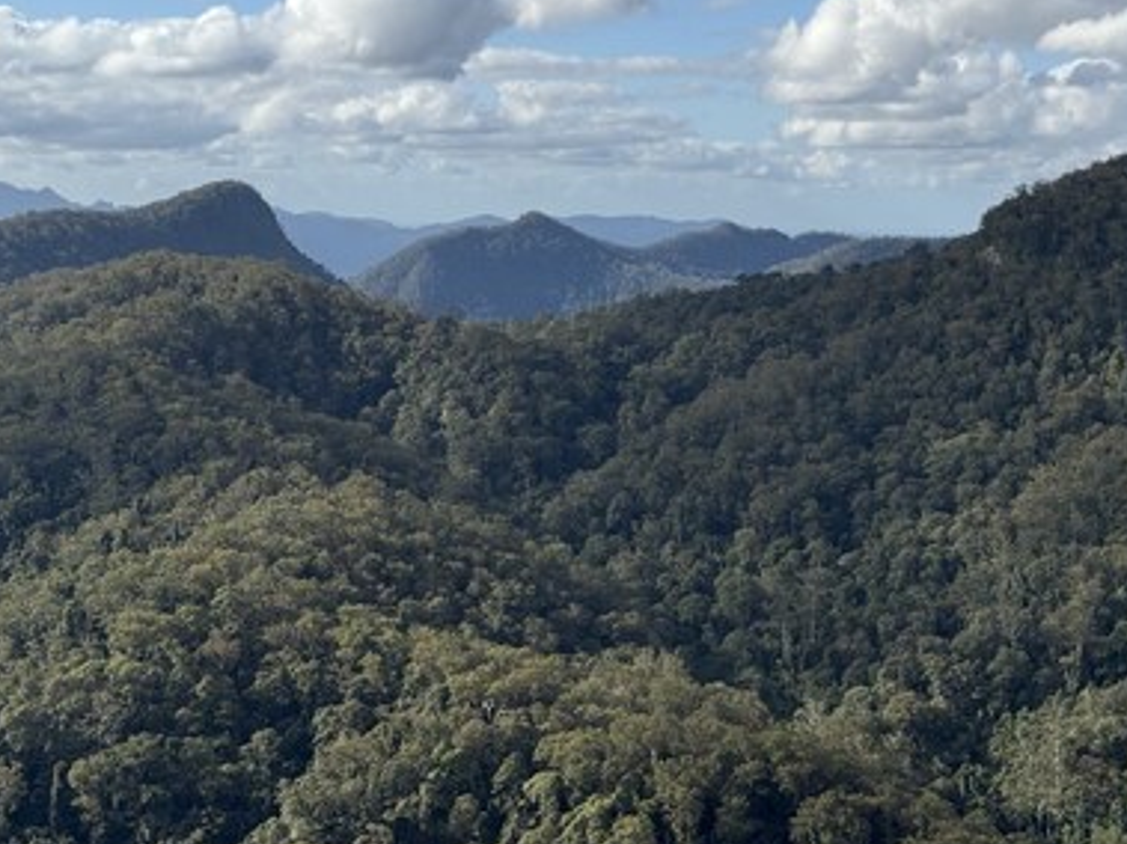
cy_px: 232
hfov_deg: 27.2
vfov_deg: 20.6
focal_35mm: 71
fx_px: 2311
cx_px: 797
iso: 64
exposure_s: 1/4878
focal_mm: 6.76
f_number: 1.78
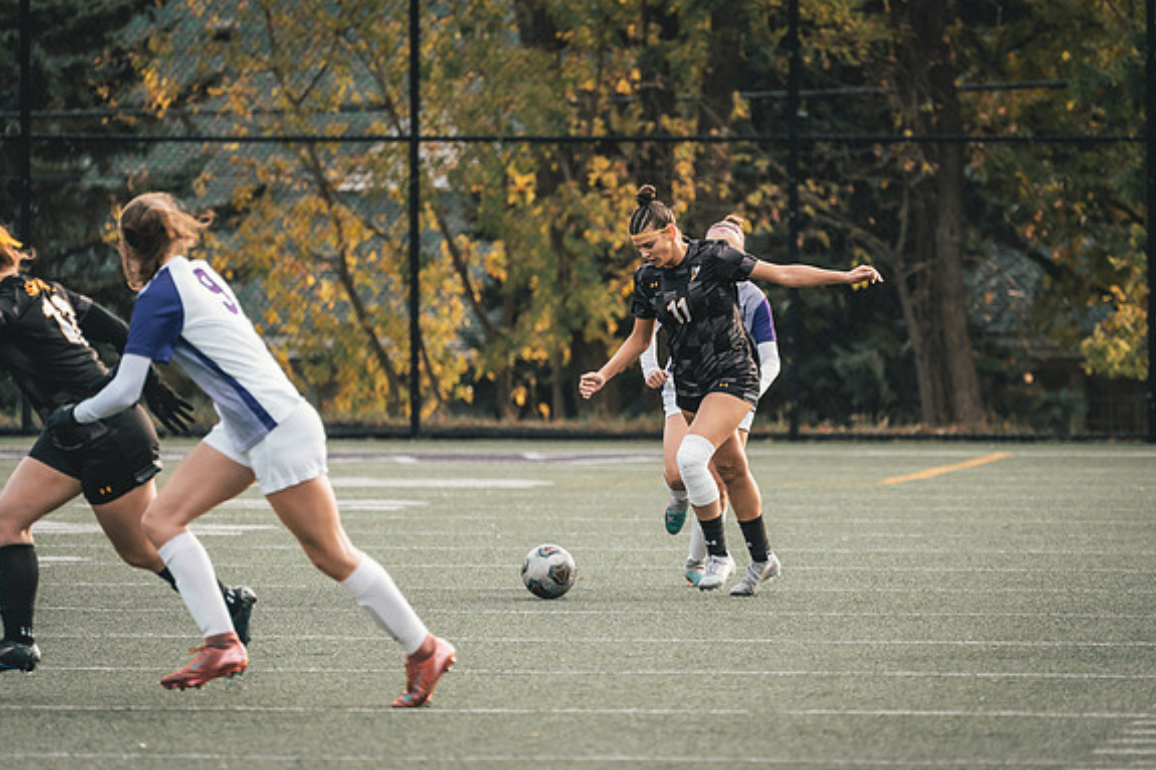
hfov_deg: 4.3
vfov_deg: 2.9
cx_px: 684
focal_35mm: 479
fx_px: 15376
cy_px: 408
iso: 800
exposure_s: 1/1000
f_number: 6.3
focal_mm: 400
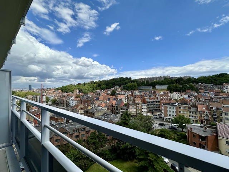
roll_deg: +1.1
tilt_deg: +1.4
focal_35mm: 14
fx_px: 93
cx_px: 114
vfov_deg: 85.7
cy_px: 86
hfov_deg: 102.1
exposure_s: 1/2451
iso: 50
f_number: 2.2
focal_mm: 2.22
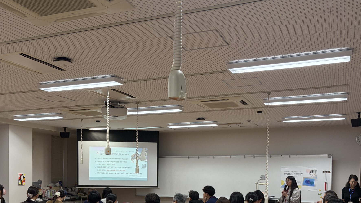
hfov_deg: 49.3
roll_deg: -0.7
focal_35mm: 41
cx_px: 160
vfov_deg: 27.8
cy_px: 187
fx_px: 392
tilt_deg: -0.5
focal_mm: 5.96
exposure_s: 1/120
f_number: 1.6
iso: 100
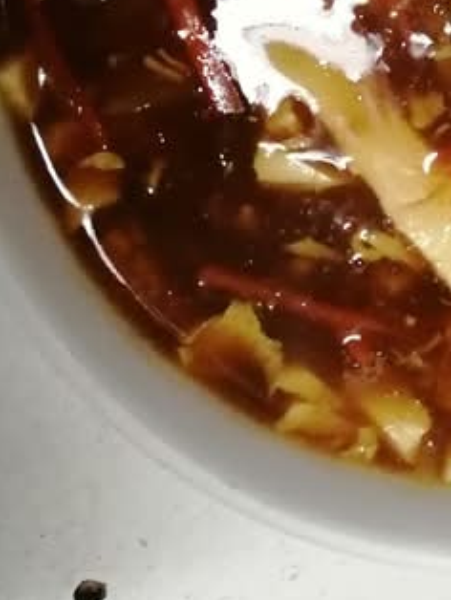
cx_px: 520
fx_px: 1093
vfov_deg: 27.5
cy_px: -95
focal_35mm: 63
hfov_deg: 21.8
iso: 500
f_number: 1.8
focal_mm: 3.62
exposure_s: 1/60
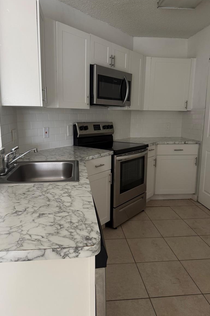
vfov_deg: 69.4
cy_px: 157
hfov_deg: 49.5
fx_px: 227
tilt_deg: -9.1
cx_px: 97
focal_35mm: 26
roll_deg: -1.1
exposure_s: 1/121
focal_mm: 6.76
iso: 200
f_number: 1.78
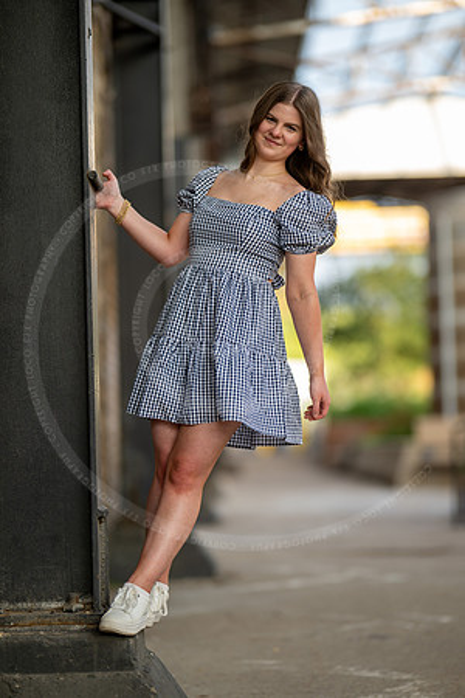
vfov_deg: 23.9
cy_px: 349
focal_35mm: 85
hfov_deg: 16.1
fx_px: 1647
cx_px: 232
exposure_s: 1/1600
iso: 200
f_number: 1.2
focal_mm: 85
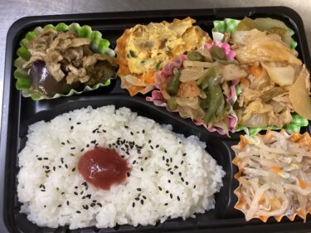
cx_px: 156
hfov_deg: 58.4
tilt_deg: -75.9
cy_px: 116
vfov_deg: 45.4
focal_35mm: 31
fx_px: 278
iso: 320
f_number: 2.4
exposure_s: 1/60
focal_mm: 3.3
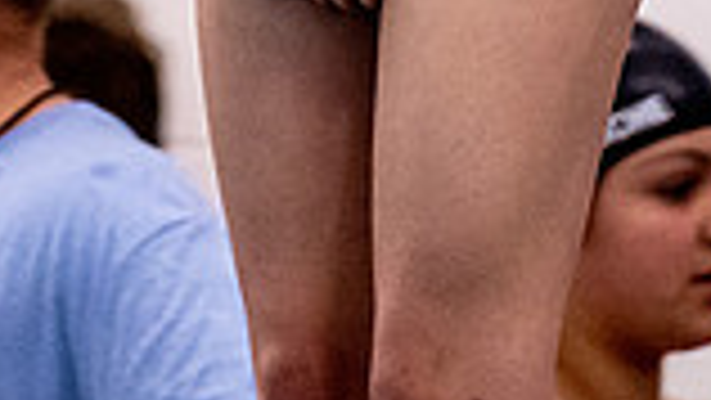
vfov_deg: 1.2
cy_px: -729
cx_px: 244
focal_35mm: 1025
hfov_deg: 2.1
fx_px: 19331
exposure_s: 1/1600
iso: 6400
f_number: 2.8
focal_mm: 200
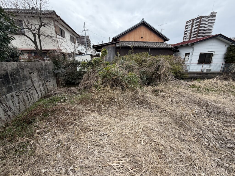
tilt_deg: -15.4
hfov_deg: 102.1
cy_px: 88
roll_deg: +0.7
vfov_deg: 85.7
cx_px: 118
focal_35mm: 14
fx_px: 95
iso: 50
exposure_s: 1/502
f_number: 2.2
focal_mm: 2.22
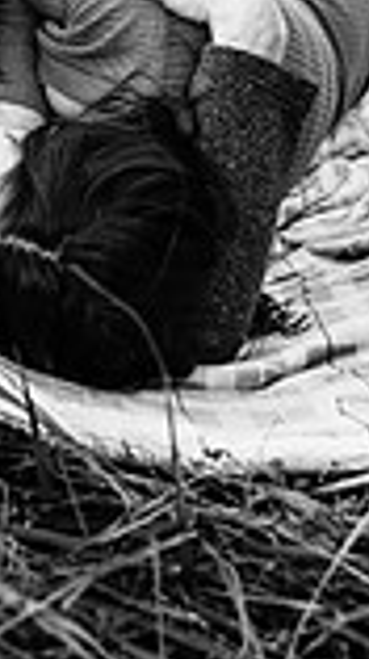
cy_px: -139
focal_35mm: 105
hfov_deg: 11.3
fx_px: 1831
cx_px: -75
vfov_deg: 19.2
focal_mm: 35
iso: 200
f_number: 2.8
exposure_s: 1/200
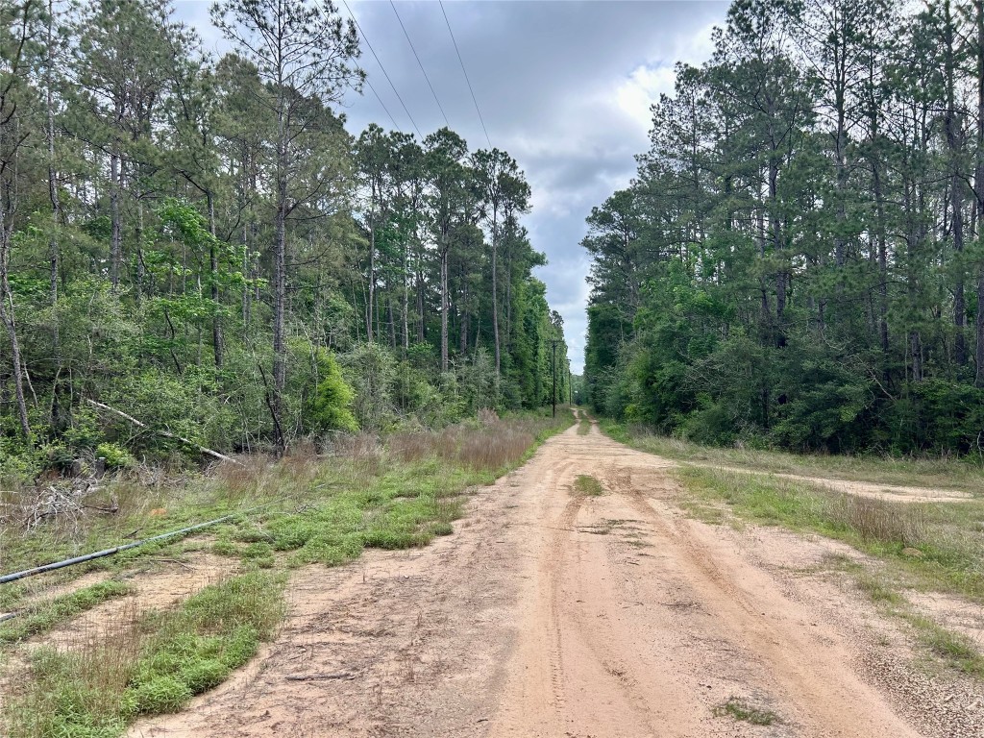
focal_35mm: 26
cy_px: 369
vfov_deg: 53.1
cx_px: 492
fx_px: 739
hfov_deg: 67.3
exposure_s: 1/1511
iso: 50
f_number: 1.5
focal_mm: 5.7
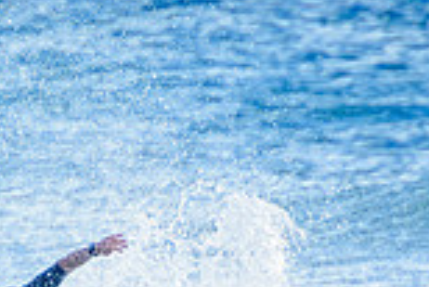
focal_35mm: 2262
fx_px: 26980
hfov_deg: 0.9
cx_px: 17
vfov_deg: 0.6
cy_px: 389
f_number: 5.6
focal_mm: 400
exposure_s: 1/2000
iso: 400
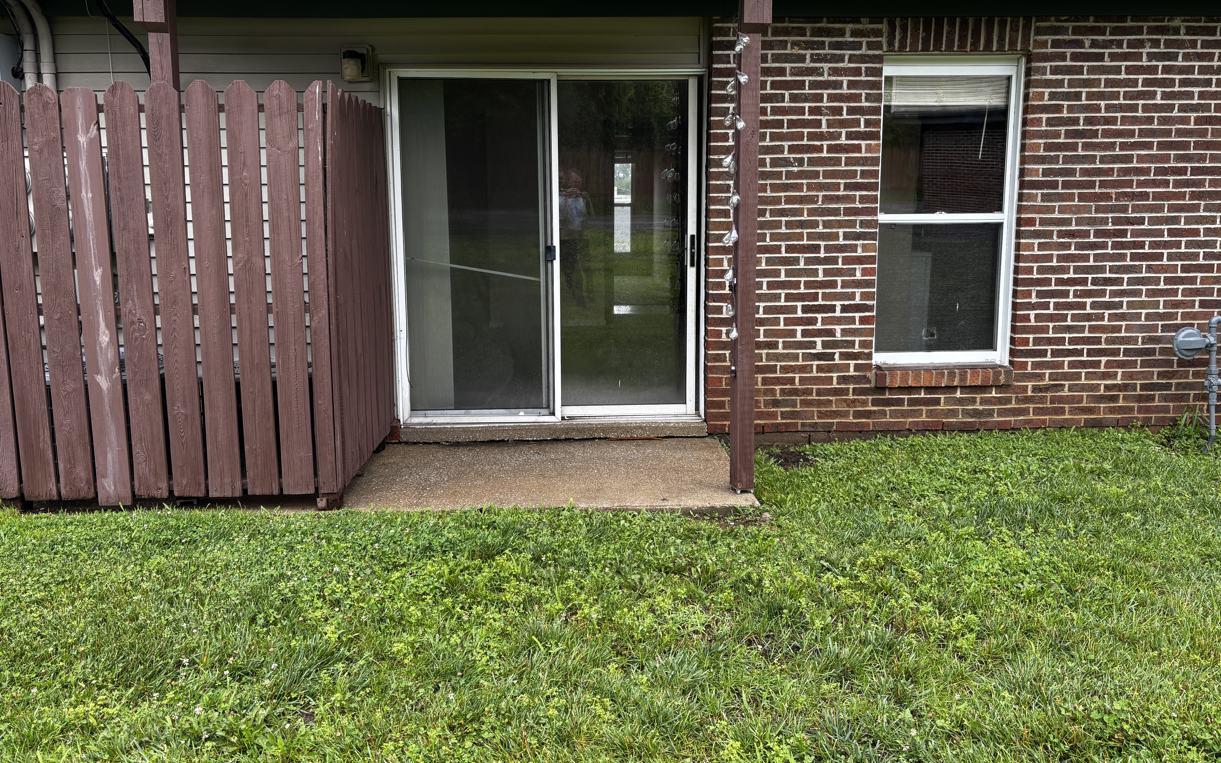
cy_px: 322
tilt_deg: -8.1
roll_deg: +0.7
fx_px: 932
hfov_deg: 66.5
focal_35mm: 28
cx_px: 604
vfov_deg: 44.4
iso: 50
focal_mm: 5.96
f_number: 1.6
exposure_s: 1/350
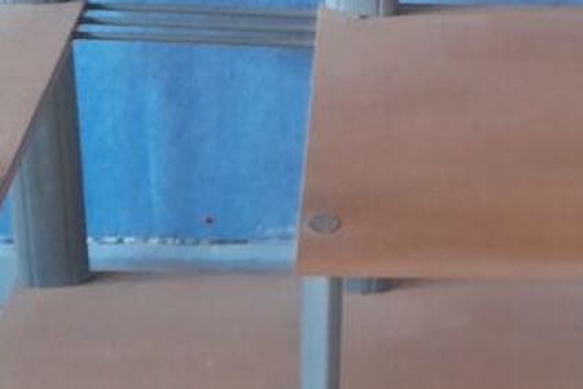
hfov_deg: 24.4
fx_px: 1328
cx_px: 469
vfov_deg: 16.2
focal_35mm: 82
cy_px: -20
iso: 1000
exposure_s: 1/20
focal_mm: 4.6
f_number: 2
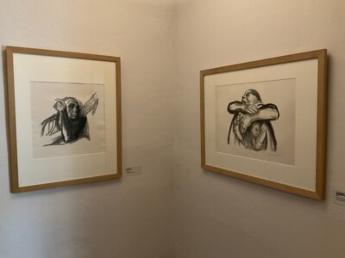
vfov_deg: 48.2
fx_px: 289
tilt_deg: -5.2
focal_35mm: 29
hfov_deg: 61.7
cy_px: 129
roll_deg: -0.3
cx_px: 172
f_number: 1.8
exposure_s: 1/25
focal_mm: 3
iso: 320
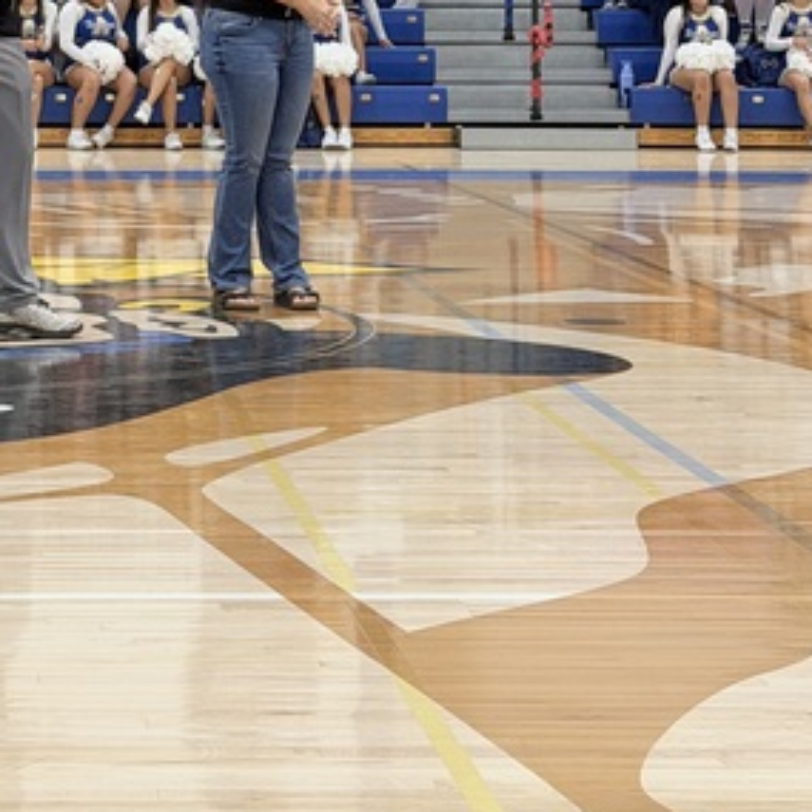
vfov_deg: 14.0
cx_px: 77
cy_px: -268
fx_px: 3158
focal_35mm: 119
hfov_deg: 14.5
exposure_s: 1/120
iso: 100
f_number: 1.78
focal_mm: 6.76
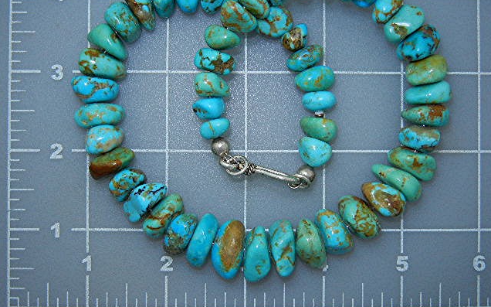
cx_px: 246
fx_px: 642
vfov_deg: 26.8
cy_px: 141
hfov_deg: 41.8
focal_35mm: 48
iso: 237
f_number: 3.8
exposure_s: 1/30
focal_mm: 8.1
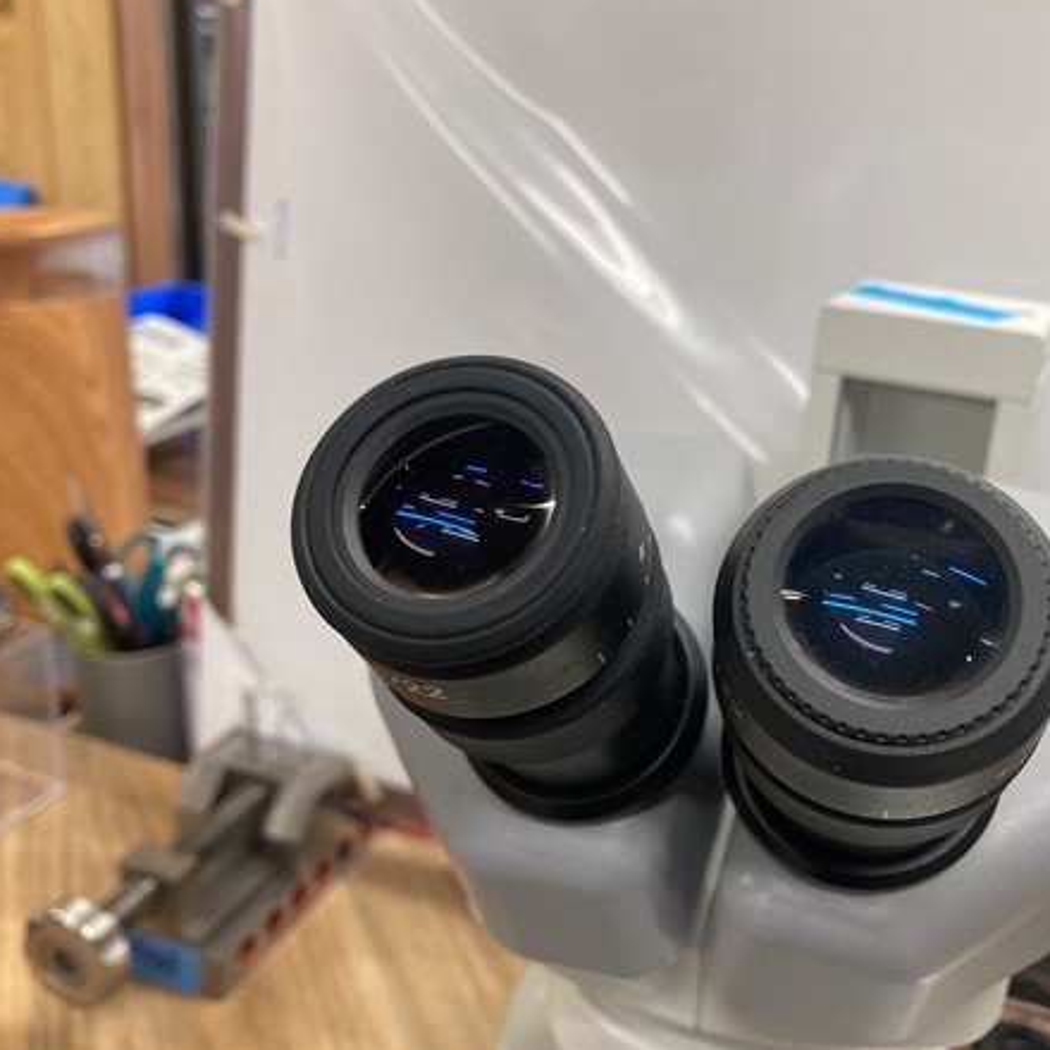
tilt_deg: -21.3
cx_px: 601
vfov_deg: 46.0
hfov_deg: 45.9
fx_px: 1235
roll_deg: -5.8
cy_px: 546
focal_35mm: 36
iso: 100
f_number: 1.8
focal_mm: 3.99
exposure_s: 1/60
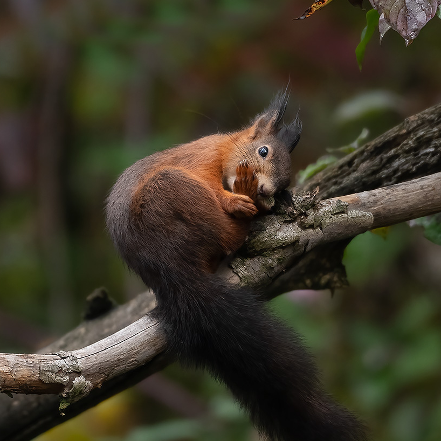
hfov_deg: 1.7
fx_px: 15278
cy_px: 235
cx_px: 331
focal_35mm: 1060
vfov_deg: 1.7
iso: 800
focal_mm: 480
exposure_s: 1/320
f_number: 5.6
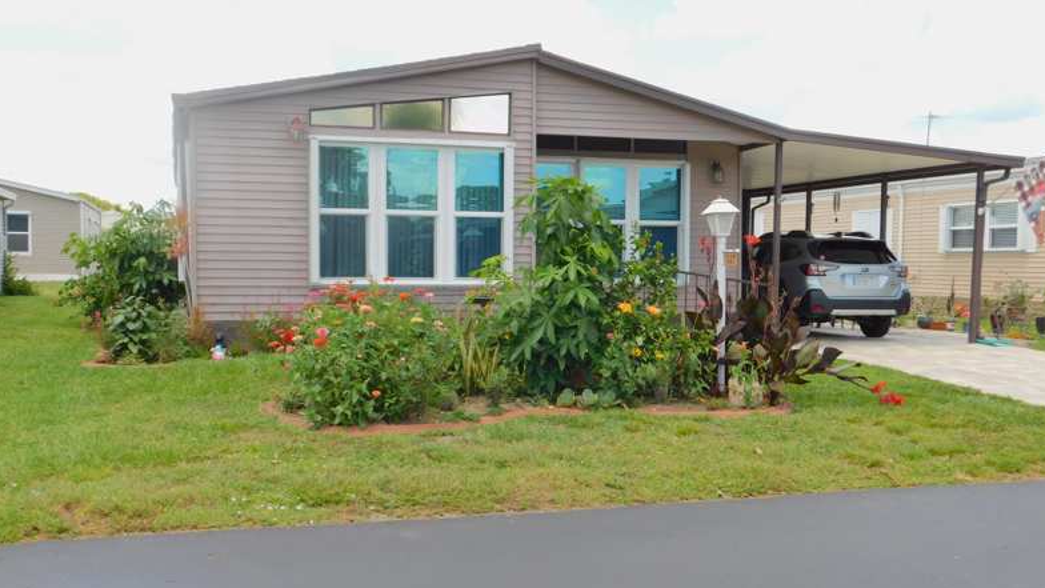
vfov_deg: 29.7
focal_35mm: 40
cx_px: 528
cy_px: 333
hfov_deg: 50.5
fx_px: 1108
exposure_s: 1/500
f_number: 3.5
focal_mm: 6.3
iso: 125
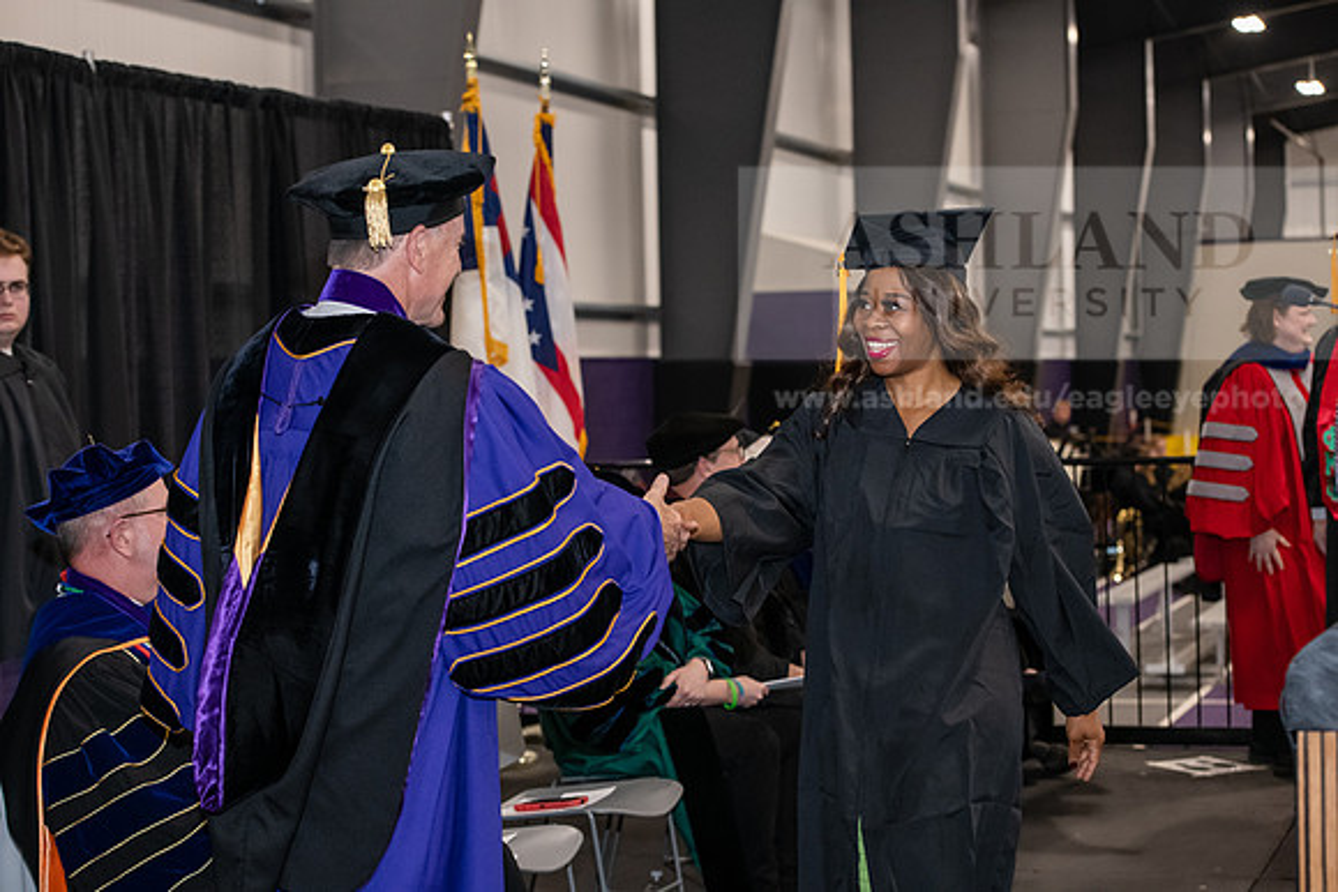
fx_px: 2602
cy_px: 446
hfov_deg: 28.8
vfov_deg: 19.5
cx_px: 669
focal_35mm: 70
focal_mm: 70
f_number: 5
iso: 2500
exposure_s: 1/200
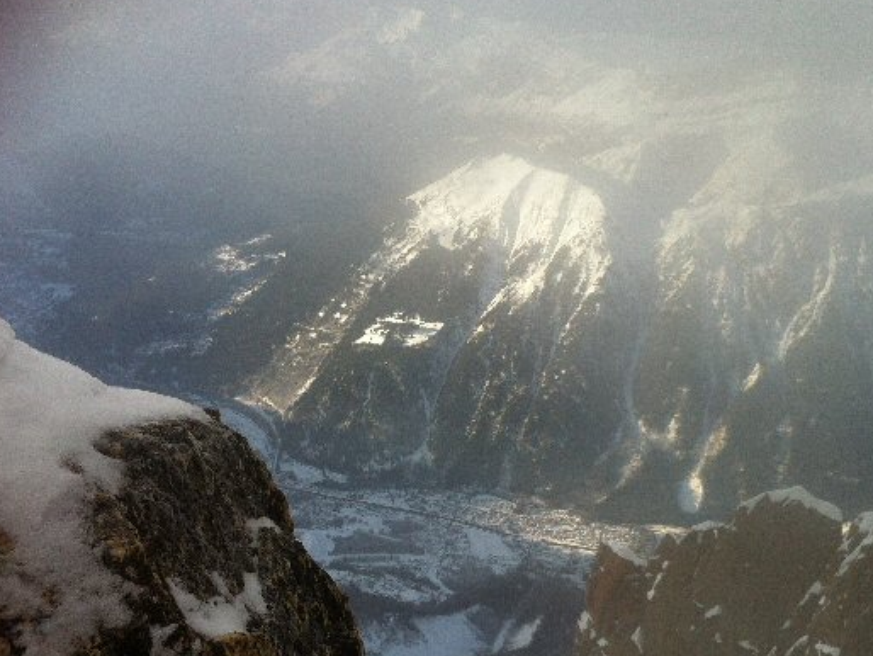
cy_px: 325
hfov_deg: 41.0
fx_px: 1161
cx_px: 535
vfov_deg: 31.5
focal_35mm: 46
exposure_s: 1/1077
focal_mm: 3.85
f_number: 2.8
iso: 80
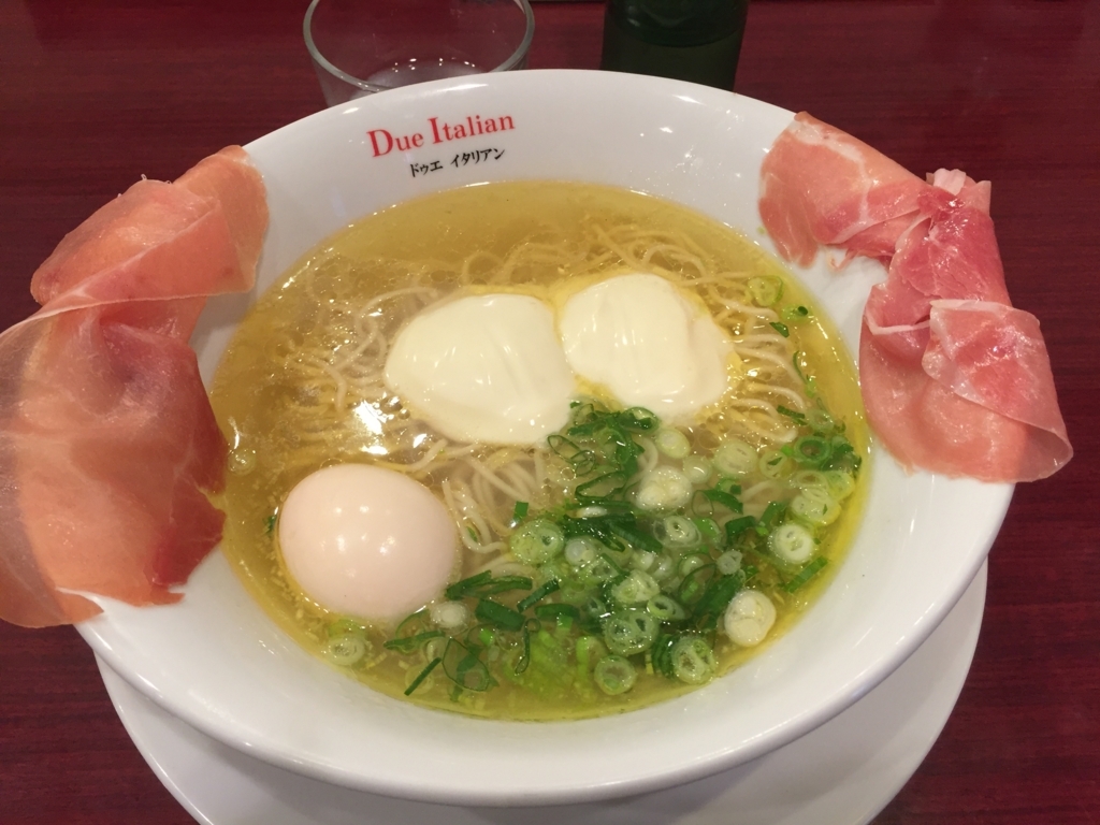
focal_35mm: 29
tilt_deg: -54.2
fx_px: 922
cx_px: 550
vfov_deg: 48.2
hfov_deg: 61.7
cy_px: 412
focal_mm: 4.15
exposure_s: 1/33
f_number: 2.2
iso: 64
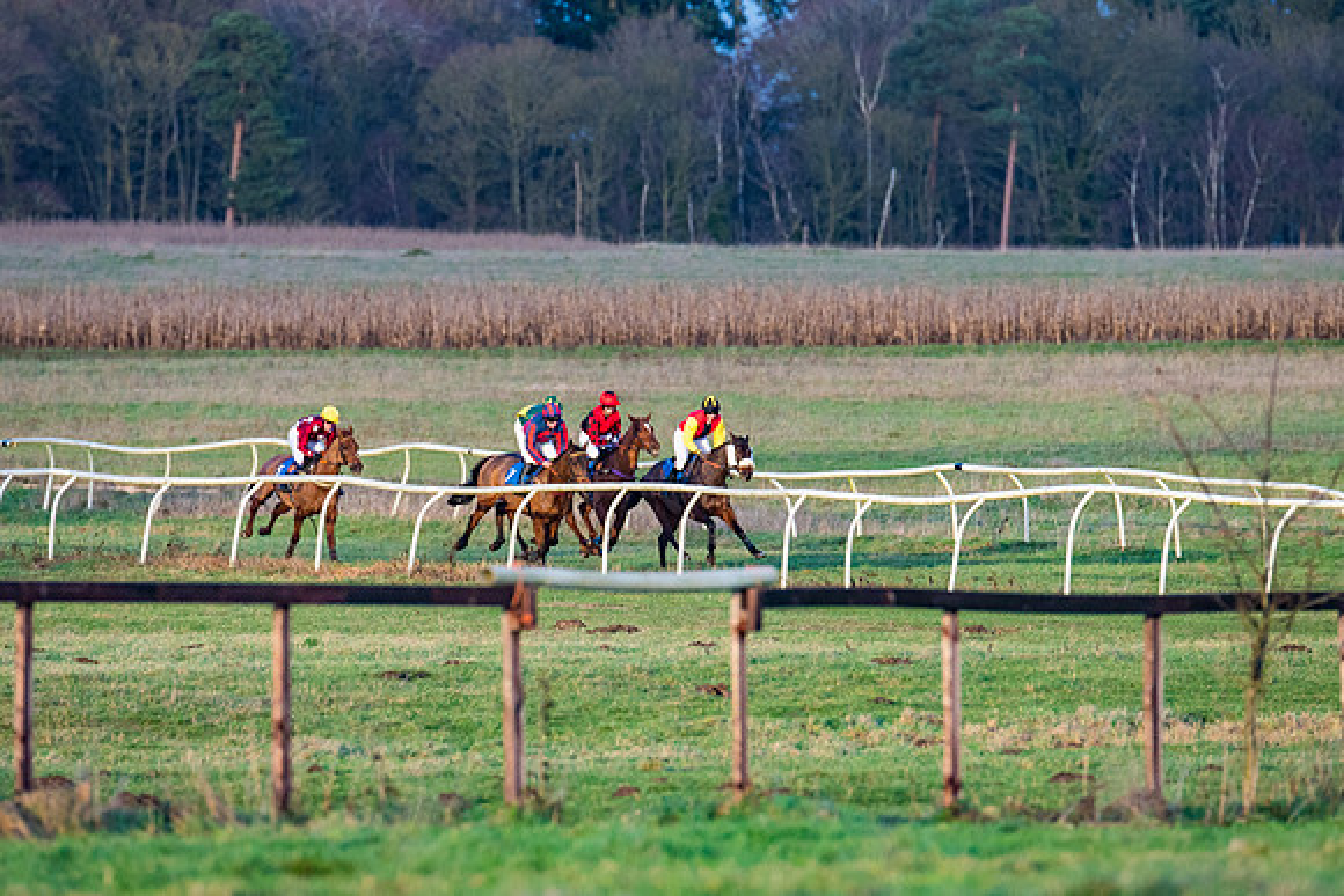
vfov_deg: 3.1
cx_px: 672
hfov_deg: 4.6
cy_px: 448
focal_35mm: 450
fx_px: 16803
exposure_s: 1/1250
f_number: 4
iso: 800
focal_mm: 300
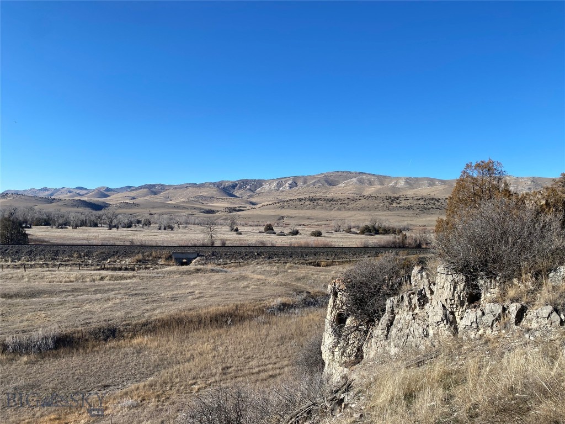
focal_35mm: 26
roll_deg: -1.4
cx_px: 282
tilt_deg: +0.9
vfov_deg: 53.1
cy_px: 212
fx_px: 424
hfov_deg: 67.3
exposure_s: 1/2358
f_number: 1.8
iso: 32
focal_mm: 4.25
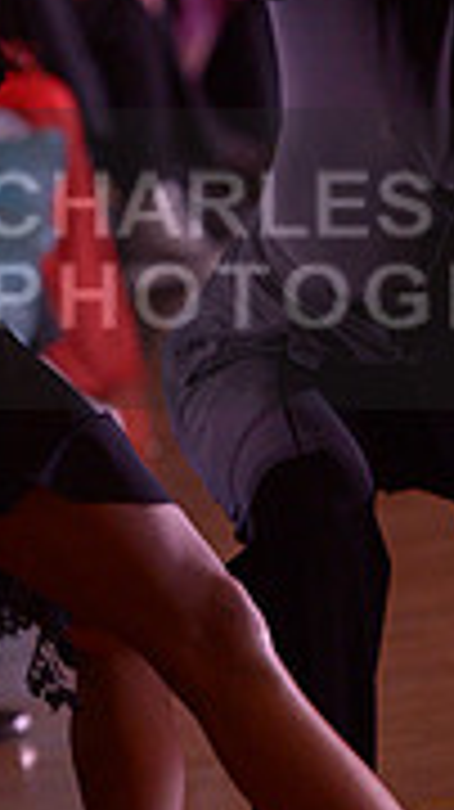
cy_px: 261
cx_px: 258
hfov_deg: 2.1
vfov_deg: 3.7
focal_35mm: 590
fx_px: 12651
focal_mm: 175
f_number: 4
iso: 2000
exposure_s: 1/200
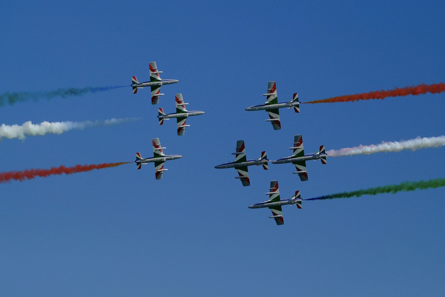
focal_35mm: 120
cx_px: 222
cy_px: 148
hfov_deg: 17.1
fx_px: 1483
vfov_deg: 11.4
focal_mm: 80
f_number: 4
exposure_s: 1/6400
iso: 800
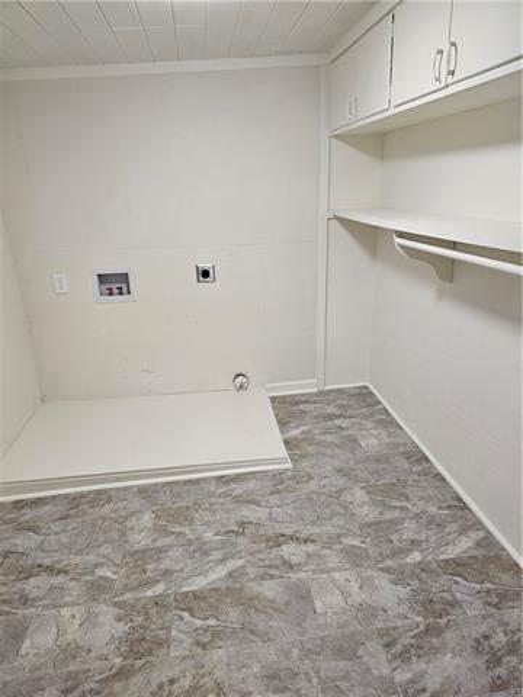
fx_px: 463
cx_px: 262
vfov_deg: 73.9
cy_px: 348
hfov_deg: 58.9
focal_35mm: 23
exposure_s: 1/120
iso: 320
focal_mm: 6.3
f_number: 1.7
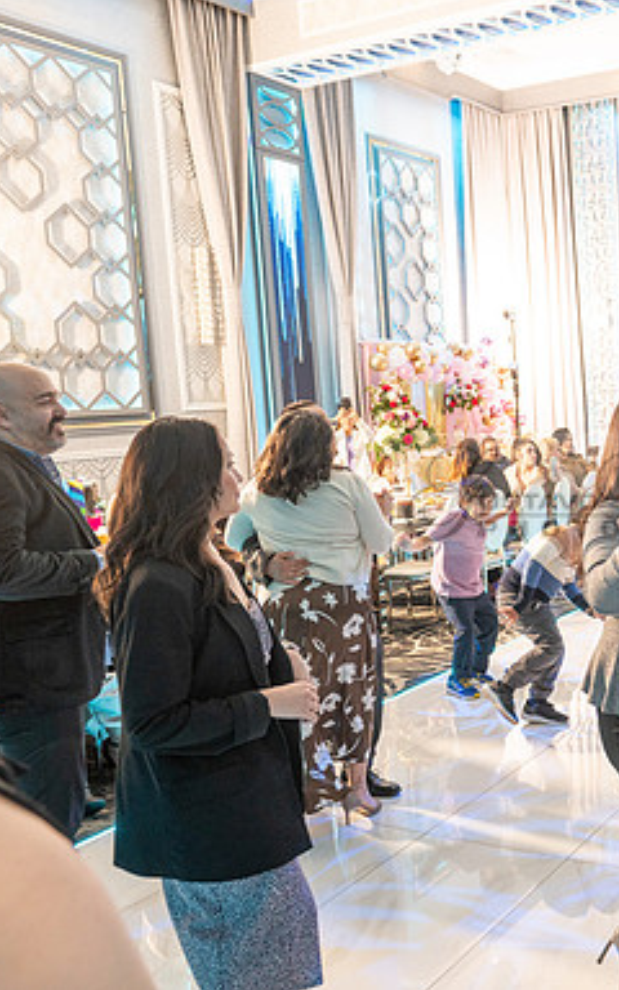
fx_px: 999
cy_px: 494
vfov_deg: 52.7
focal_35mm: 37
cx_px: 609
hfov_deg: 32.0
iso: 1000
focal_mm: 24
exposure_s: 1/160
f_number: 4.5
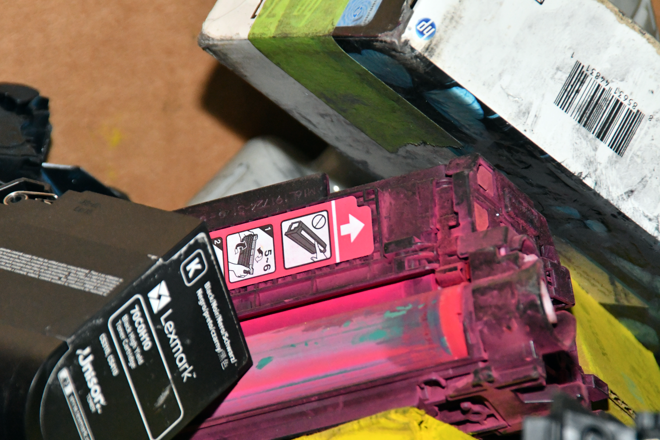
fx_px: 5500
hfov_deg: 6.9
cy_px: 220
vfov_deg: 4.6
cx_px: 330
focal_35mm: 300
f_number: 10
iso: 5000
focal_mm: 200
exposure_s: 1/250
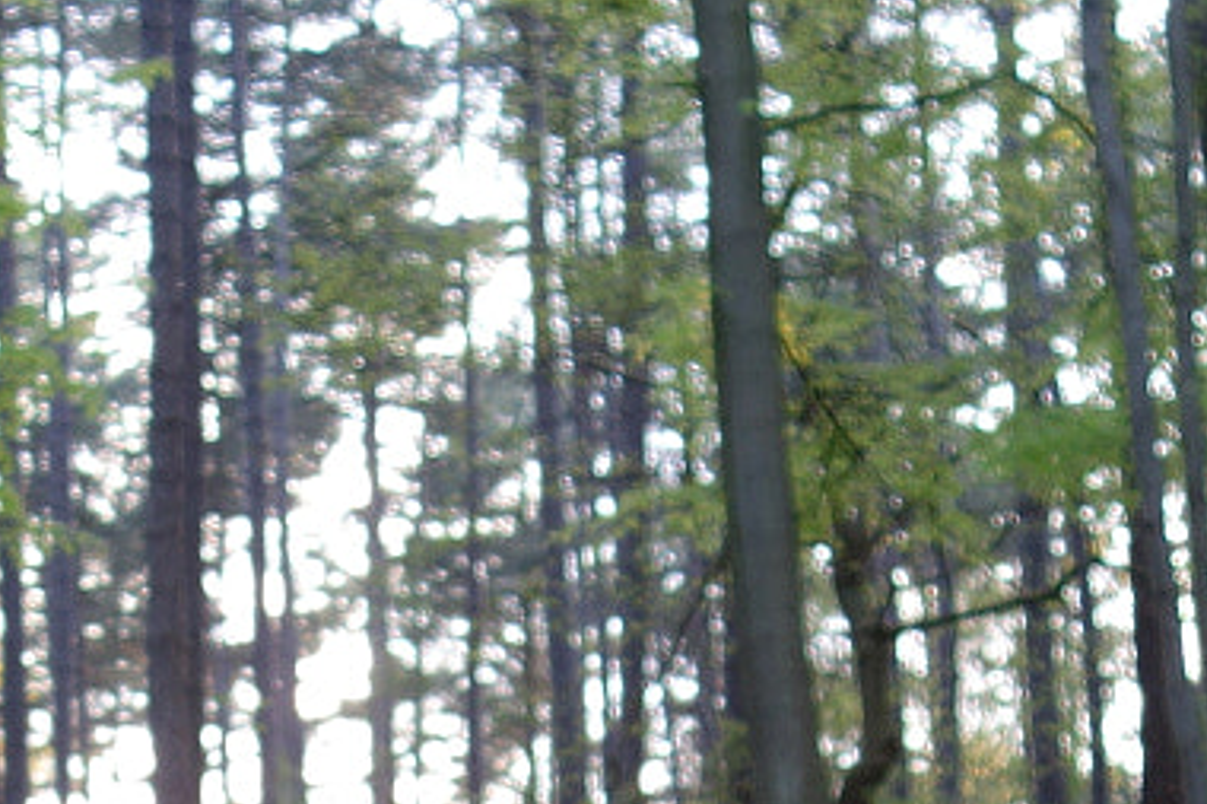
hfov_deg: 16.7
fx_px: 4088
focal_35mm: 122
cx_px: 349
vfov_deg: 11.0
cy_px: 1026
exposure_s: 1/100
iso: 160
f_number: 2
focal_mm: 10.63
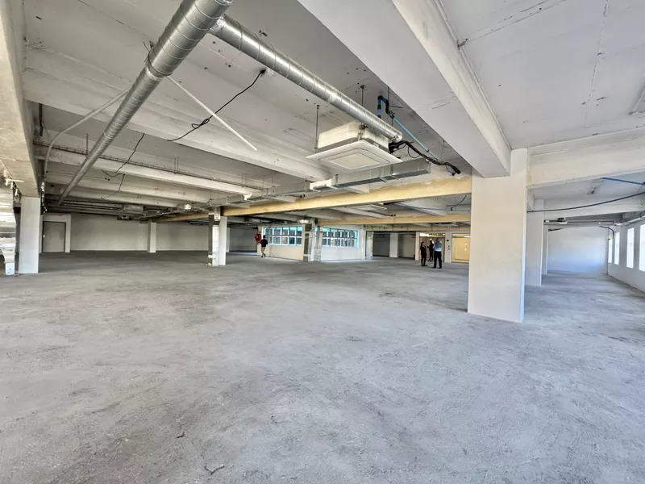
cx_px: 322
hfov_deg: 102.1
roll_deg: -1.4
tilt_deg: -0.5
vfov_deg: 85.7
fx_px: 261
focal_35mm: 14
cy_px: 242
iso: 250
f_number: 2.2
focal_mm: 2.22
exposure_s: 1/99
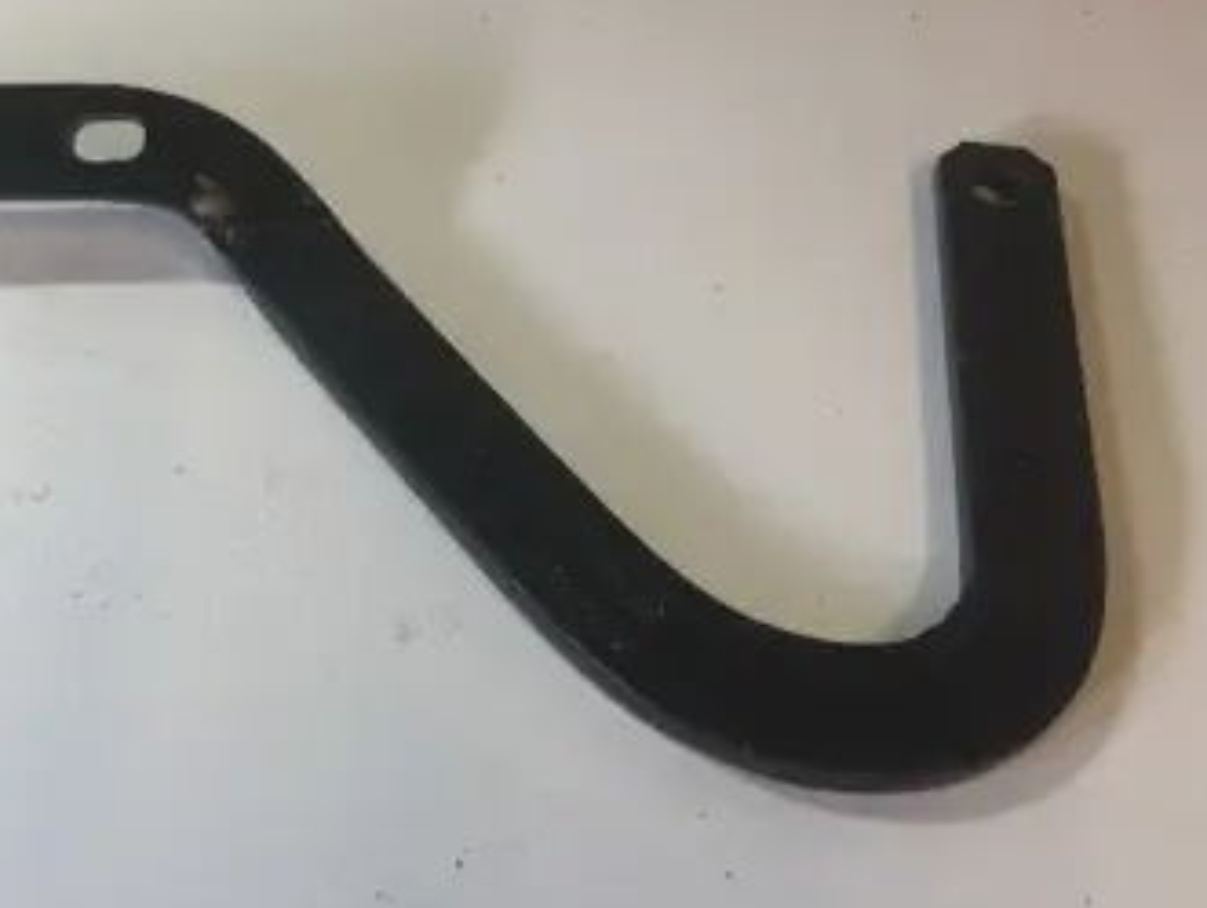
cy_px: 288
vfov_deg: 34.0
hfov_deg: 44.1
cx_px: 405
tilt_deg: -53.0
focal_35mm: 42
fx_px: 1466
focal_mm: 4.15
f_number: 2.2
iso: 64
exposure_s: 1/33
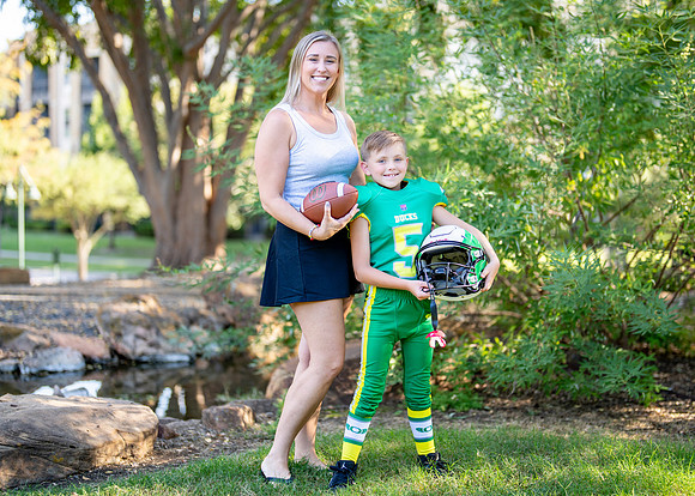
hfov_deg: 31.0
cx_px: 372
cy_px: 246
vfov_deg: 22.4
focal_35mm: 64
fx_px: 1254
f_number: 1.2
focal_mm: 50
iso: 100
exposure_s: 1/800
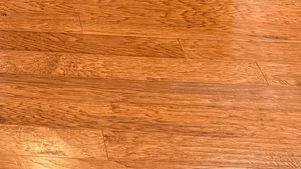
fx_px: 878
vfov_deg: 9.9
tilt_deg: -12.2
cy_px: -218
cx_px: -98
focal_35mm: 110
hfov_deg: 18.1
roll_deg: +0.3
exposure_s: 1/60
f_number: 1.78
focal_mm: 6.76
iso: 800
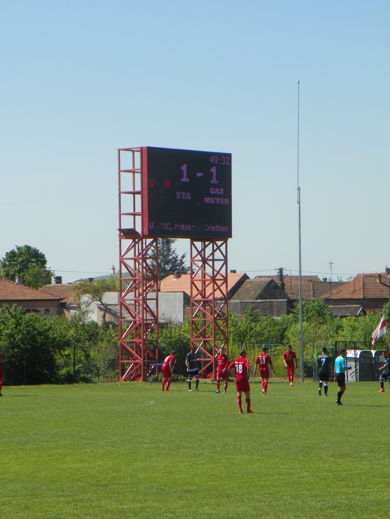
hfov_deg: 10.3
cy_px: 260
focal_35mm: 144
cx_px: 195
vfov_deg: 13.7
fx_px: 2163
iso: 64
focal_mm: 25.7
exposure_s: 1/500
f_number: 4.5
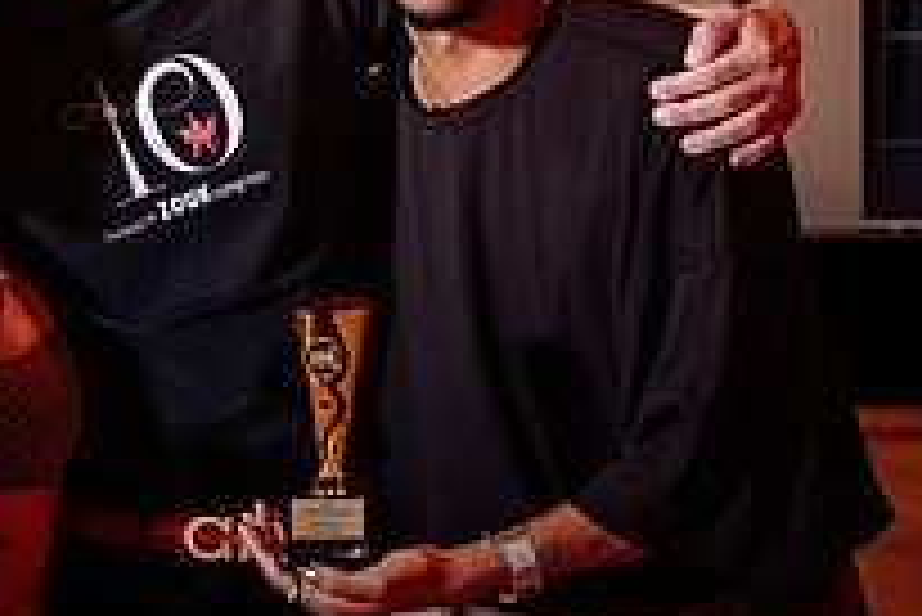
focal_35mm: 99
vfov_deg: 13.8
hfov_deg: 20.5
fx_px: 2537
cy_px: 131
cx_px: 293
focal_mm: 32.5
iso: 1000
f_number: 4
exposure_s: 1/125
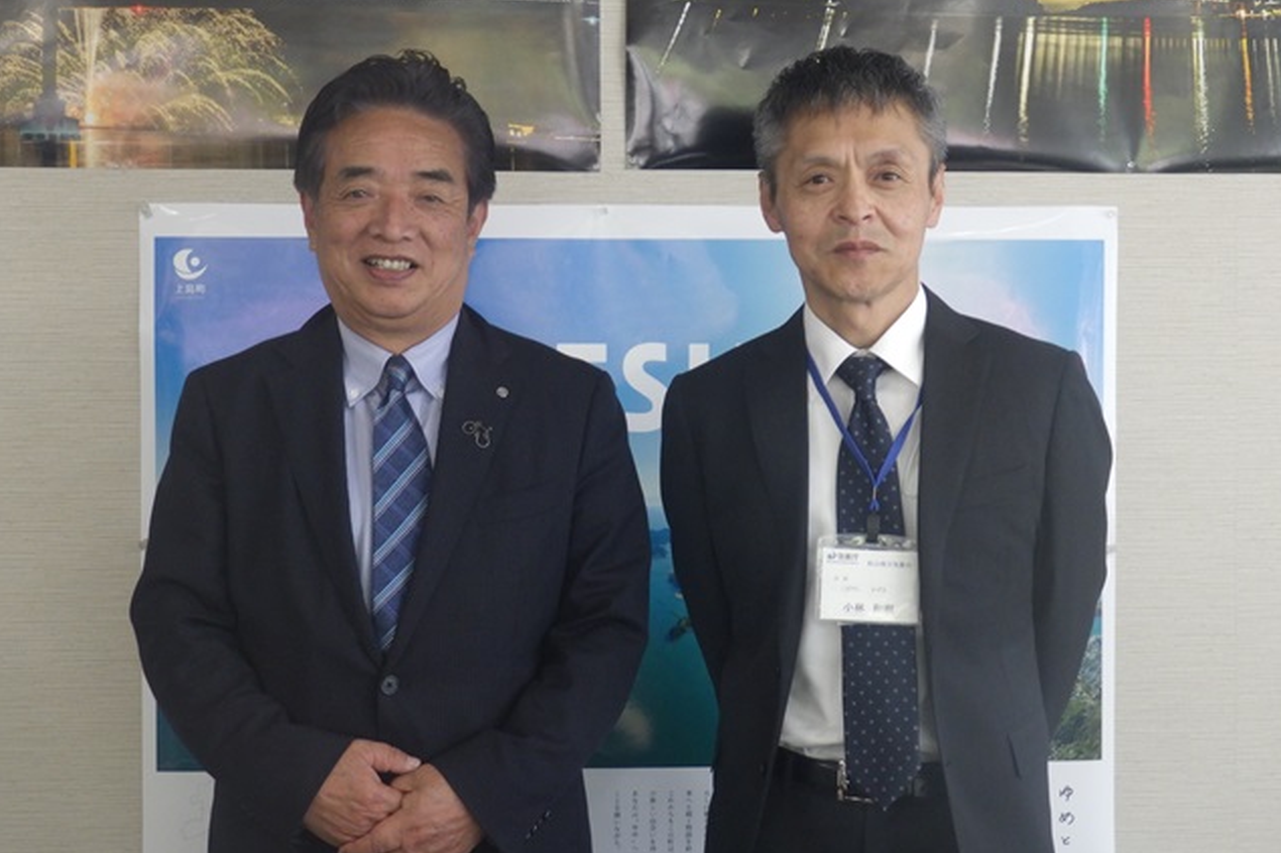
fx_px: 2312
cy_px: 377
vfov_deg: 20.9
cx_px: 642
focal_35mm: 65
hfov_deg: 31.0
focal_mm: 11.1
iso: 320
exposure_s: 1/80
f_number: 4.6
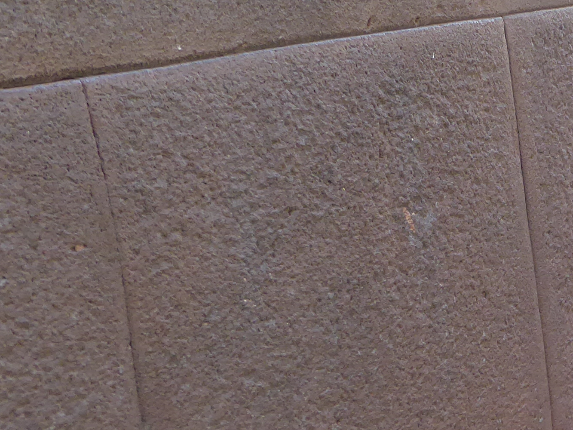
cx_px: 600
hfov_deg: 23.0
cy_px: 179
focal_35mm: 81
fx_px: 1341
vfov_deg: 18.2
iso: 160
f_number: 3.4
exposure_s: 1/60
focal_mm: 4.7
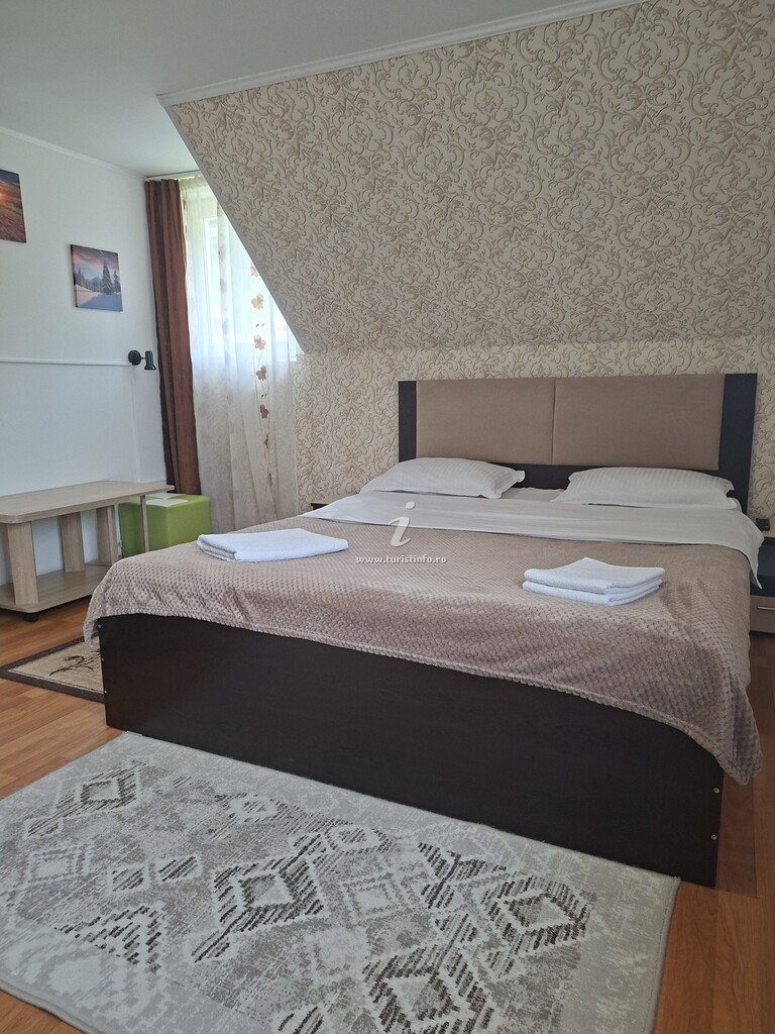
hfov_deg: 58.9
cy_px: 517
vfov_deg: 73.9
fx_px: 687
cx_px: 388
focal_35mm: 23
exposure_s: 1/100
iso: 200
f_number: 1.8
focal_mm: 5.54
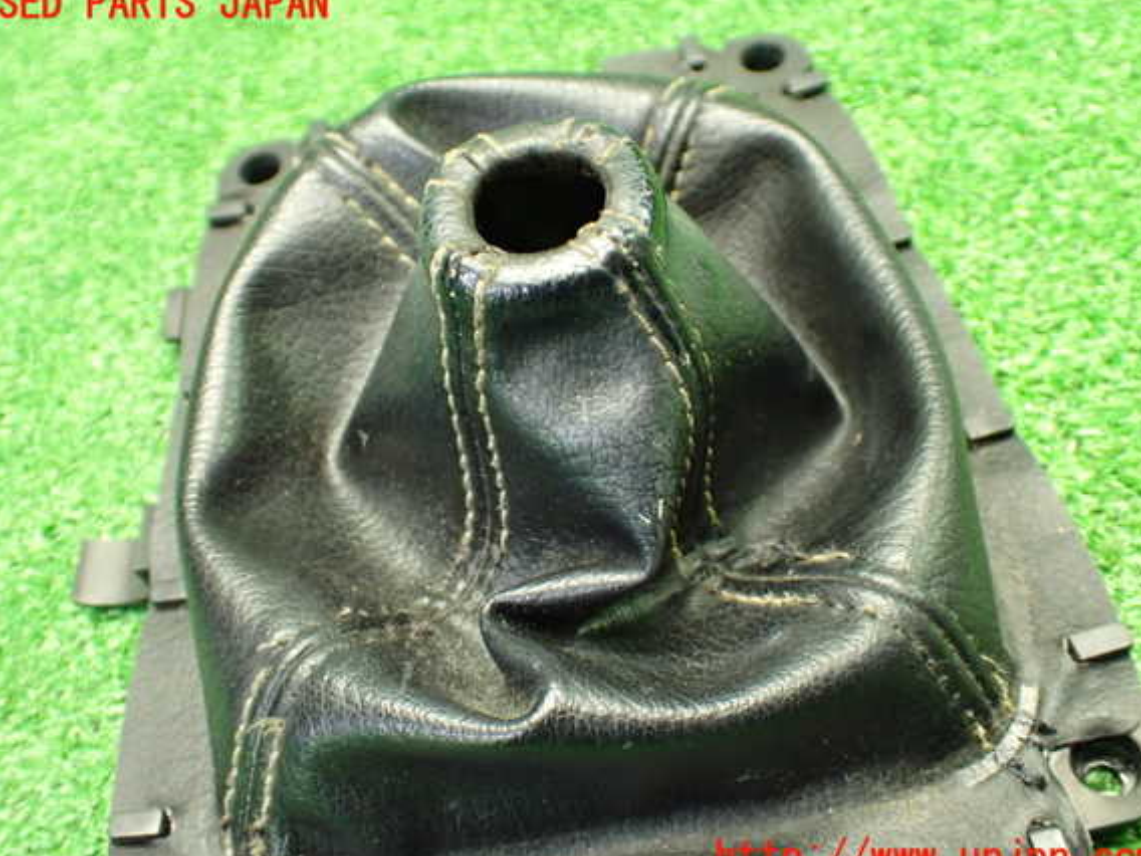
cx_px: 566
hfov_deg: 49.0
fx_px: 1253
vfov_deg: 37.7
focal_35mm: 38
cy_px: 432
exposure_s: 1/40
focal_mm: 6.37
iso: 800
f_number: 2.5
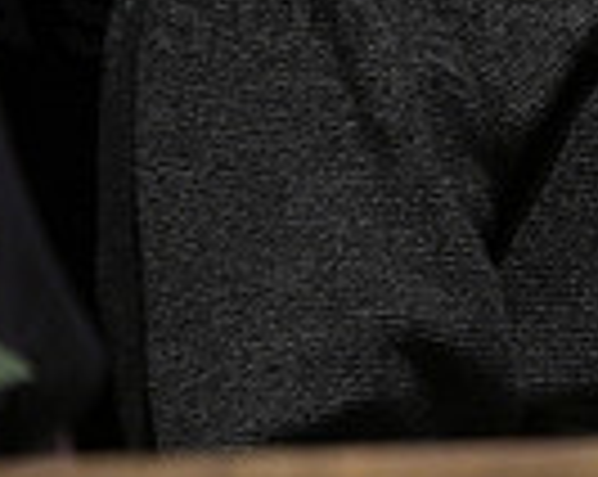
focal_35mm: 1106
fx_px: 19546
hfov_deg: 1.8
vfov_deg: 1.4
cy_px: -284
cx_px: 1057
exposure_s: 1/320
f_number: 3.5
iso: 1600
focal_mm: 180
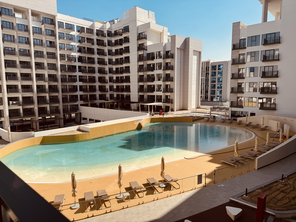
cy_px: 111
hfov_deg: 71.6
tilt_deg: -7.0
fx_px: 205
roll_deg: +0.9
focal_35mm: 24
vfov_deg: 56.8
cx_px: 148
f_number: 1.78
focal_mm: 6.76
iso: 80
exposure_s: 1/5348
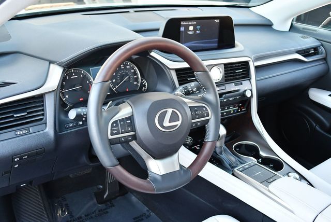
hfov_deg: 48.4
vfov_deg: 33.5
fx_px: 368
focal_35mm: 40
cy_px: 111
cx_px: 166
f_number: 3.8
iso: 1250
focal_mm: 20
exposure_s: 1/125
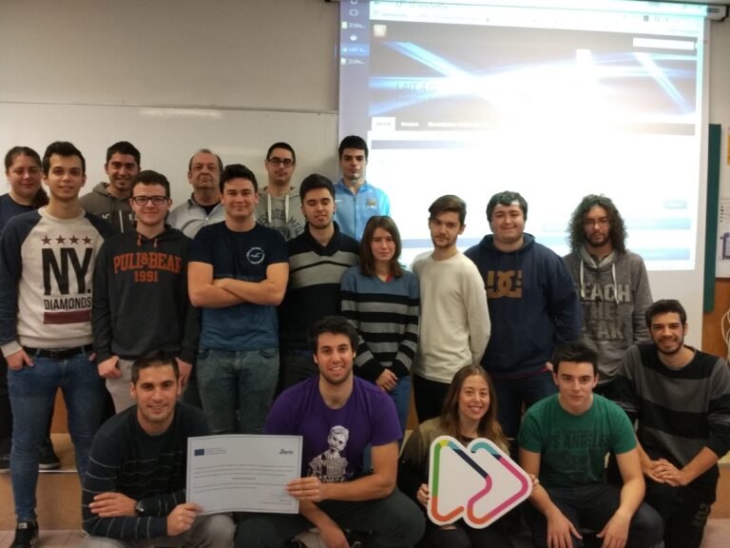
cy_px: 274
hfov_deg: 60.0
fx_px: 633
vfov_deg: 46.8
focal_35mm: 30
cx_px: 365
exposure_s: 1/33
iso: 449
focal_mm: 4.12
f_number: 2
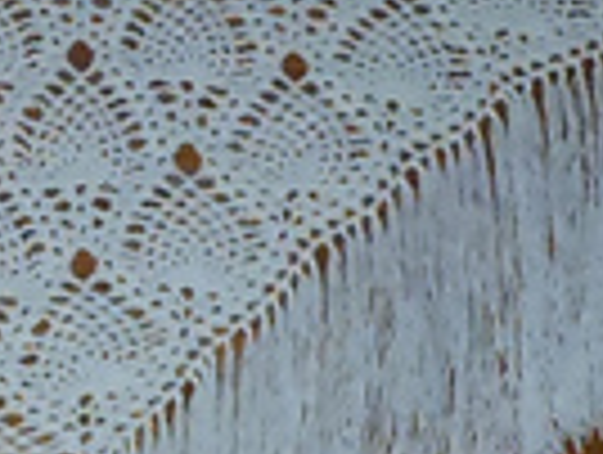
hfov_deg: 14.4
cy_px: 124
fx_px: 2338
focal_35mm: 134
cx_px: -32
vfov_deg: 11.1
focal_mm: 6.45
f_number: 4.5
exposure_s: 1/500
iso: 800
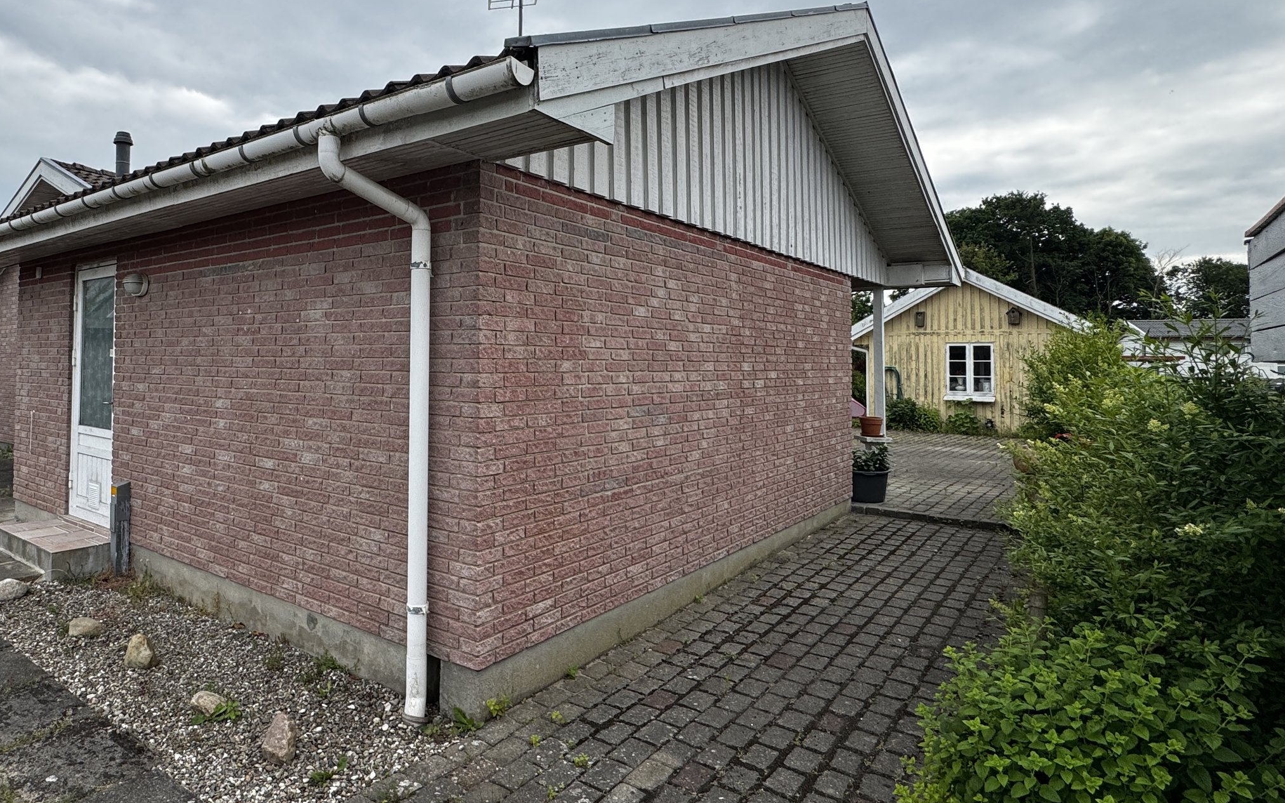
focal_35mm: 22
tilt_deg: +2.0
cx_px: 470
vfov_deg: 54.8
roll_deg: -0.1
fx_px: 770
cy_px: 335
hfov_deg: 78.0
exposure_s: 1/858
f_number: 2.2
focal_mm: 2.22
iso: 40
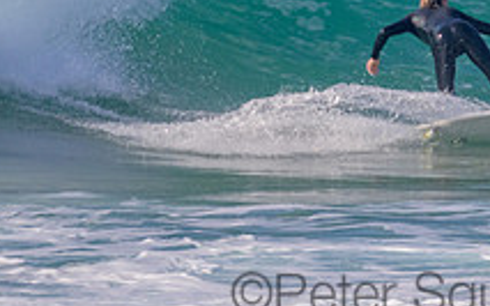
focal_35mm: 2217
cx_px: 409
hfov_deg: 0.9
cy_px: -89
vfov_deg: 0.6
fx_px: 29598
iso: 1800
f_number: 11
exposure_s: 1/2000
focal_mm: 800
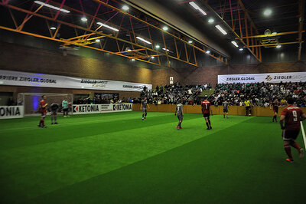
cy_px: 102
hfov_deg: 67.4
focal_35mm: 27
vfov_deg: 47.9
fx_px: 229
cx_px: 153
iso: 1600
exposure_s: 1/80
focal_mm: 18
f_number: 3.5
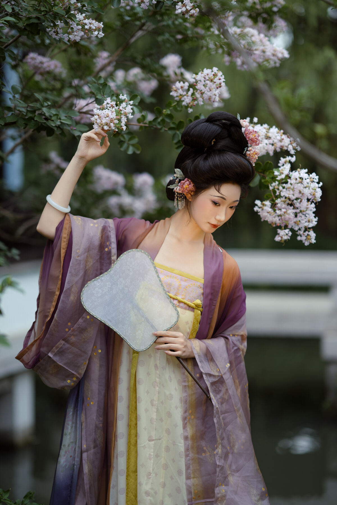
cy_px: 252
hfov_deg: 16.1
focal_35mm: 85
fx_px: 1193
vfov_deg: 23.9
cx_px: 168
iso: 80
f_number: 1.4
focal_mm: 85
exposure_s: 1/125
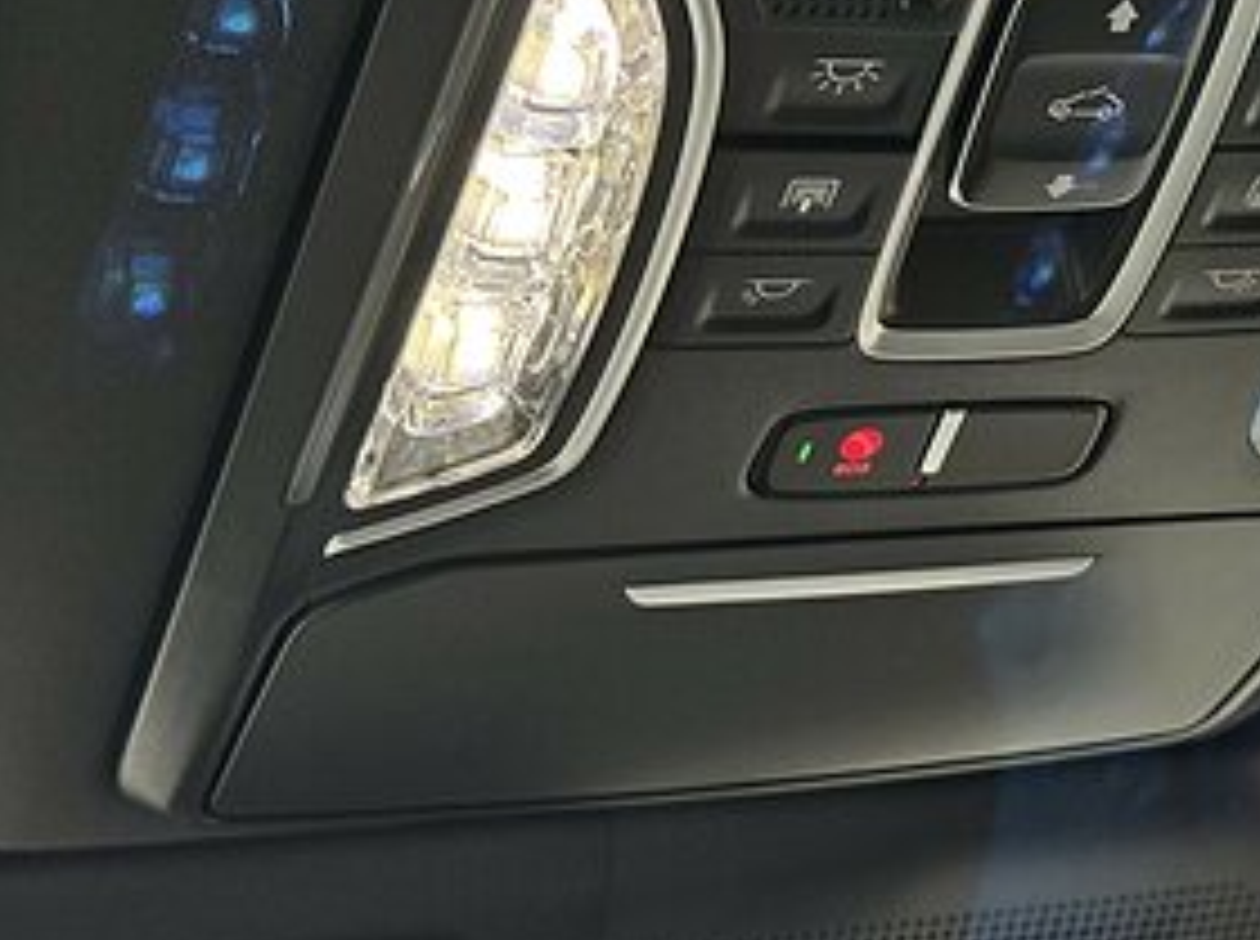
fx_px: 3416
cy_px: 162
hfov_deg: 20.8
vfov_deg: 15.6
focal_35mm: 94
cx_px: 860
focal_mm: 6.76
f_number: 1.78
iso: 500
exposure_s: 1/34
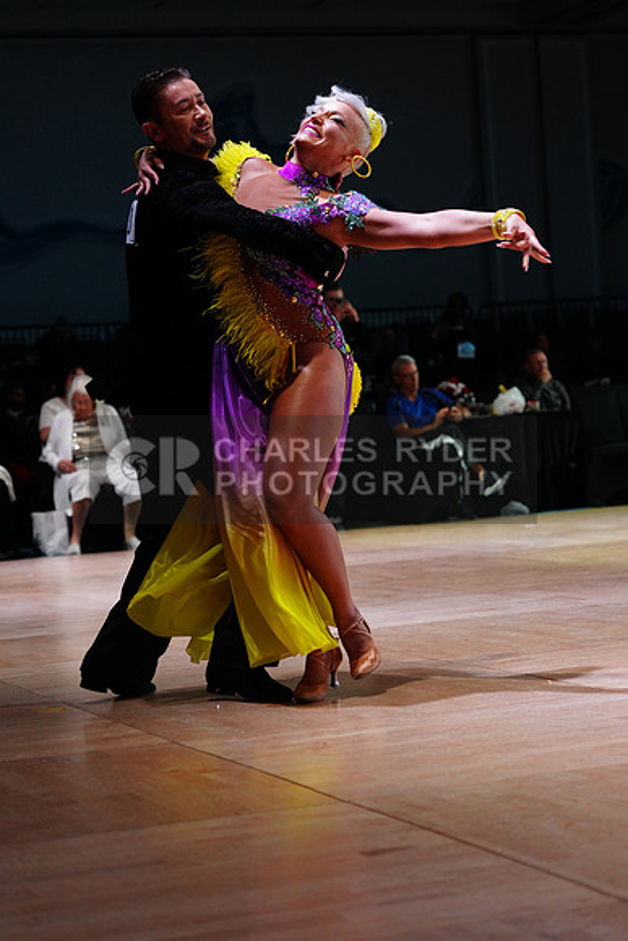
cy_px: 470
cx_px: 314
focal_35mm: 85
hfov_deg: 16.1
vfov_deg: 23.9
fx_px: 2223
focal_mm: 85
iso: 2500
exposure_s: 1/320
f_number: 4
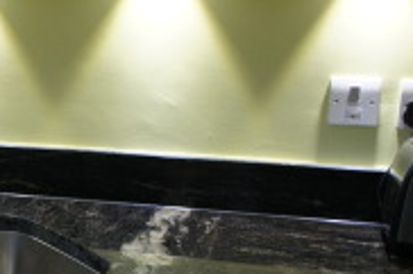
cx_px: -82
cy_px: 241
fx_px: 871
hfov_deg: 24.2
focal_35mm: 76
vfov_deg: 17.7
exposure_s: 1/30
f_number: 3.5
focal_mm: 18
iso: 800
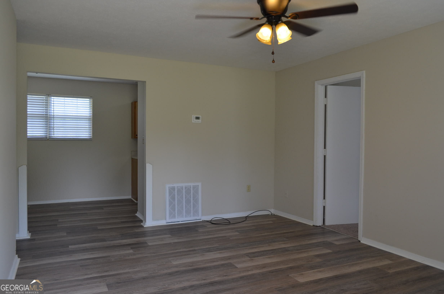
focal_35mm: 27
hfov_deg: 67.5
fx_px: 332
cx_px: 222
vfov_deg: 47.7
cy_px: 147
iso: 400
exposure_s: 1/100
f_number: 5
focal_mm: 18
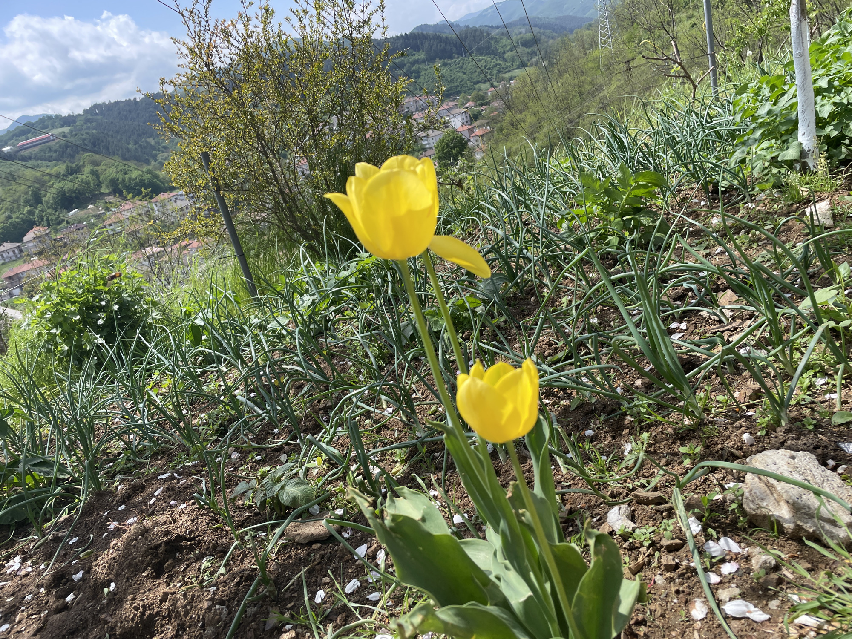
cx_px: 426
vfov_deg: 53.1
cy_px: 320
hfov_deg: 67.3
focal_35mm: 26
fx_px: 640
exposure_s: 1/1715
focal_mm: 4.2
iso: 32
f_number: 1.6
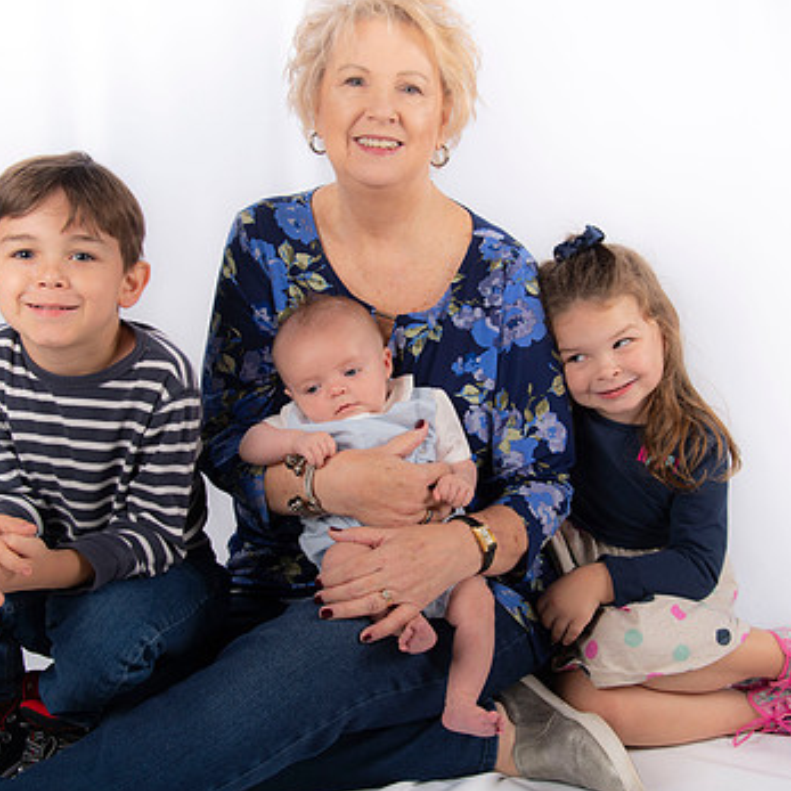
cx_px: 429
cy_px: 365
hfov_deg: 31.6
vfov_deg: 31.6
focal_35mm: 54
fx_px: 1396
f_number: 5.6
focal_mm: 38
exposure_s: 1/200
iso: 100
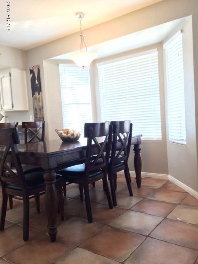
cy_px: 132
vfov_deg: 61.7
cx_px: 99
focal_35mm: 29
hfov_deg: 48.2
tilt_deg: -3.8
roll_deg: +3.9
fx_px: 221
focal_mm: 4.15
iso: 125
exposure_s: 1/30
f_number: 2.2
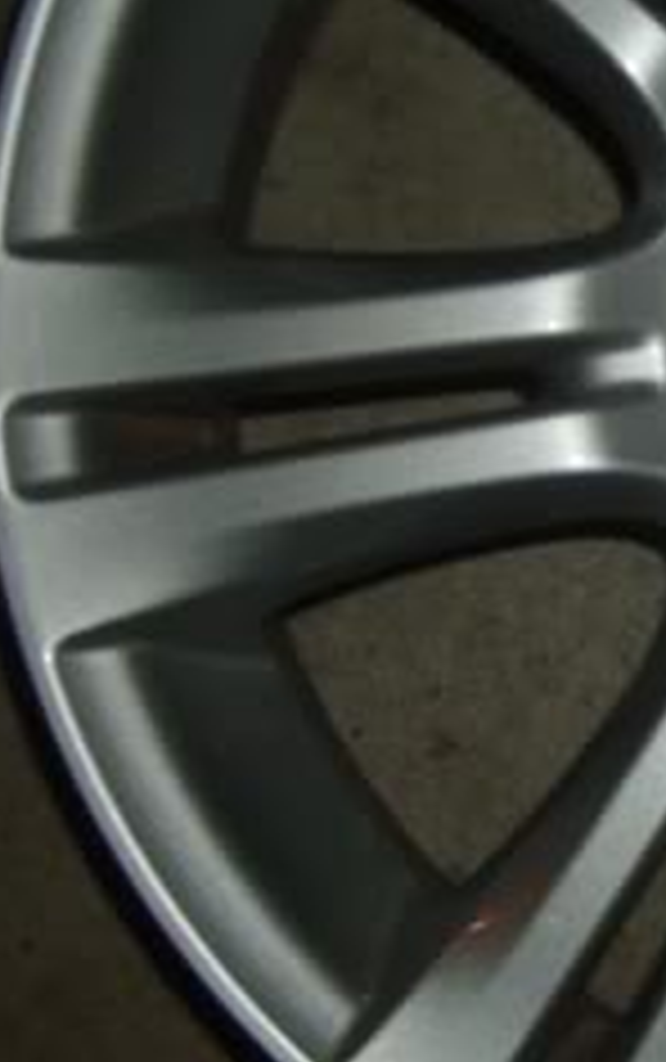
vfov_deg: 18.9
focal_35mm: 110
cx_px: 1044
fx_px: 3187
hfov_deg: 11.4
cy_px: 376
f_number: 2.8
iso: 100
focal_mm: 5.8
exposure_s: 1/45
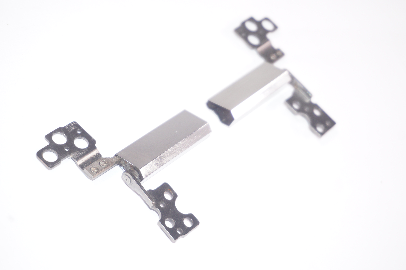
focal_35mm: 72
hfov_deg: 28.1
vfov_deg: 18.9
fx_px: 811
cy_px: 135
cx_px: 203
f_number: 5.6
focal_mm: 48
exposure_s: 1/160
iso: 250
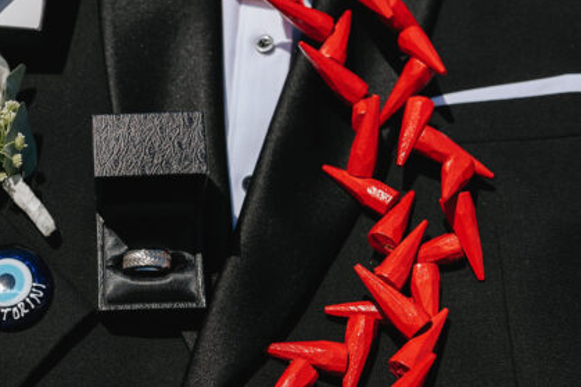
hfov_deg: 29.8
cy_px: 202
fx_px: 1065
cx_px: 116
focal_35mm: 66
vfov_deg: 20.6
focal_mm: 36
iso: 100
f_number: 4
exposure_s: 1/2000
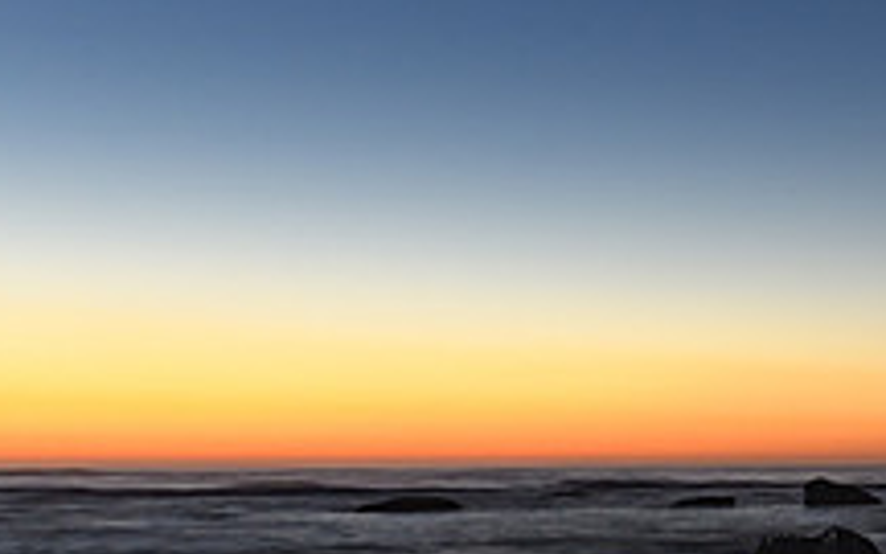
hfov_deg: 28.7
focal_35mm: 67
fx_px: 1618
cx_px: 885
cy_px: 374
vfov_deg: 19.4
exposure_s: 6
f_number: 8
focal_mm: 16
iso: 400
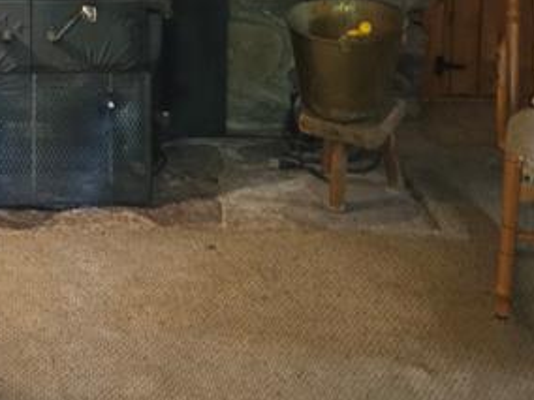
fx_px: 1280
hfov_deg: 23.0
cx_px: 68
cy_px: -199
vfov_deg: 16.3
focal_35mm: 83
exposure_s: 1/12
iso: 640
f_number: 1.8
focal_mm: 5.4
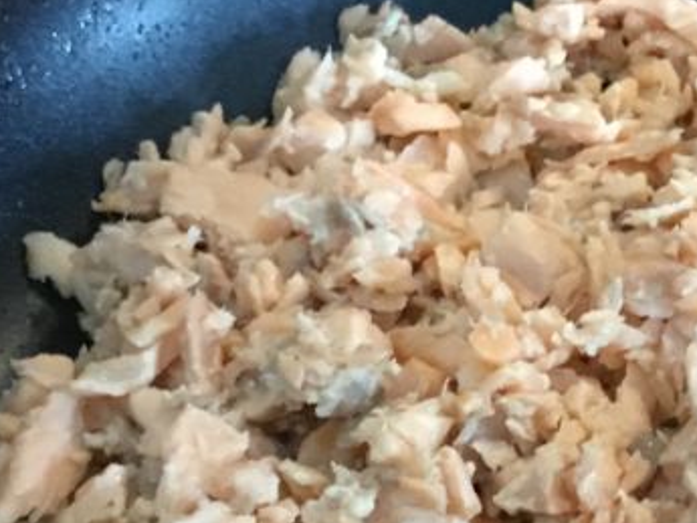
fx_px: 1853
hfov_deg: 20.8
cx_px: 640
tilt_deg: -59.3
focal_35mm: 92
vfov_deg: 15.8
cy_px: 509
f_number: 2.4
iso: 400
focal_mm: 3.3
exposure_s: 1/17
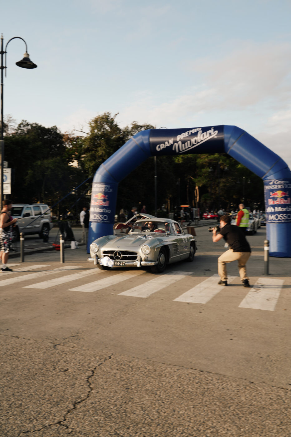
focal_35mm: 31
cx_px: 146
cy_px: 218
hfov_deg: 42.3
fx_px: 376
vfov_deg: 60.3
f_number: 9
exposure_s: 1/50
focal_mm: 31
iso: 100
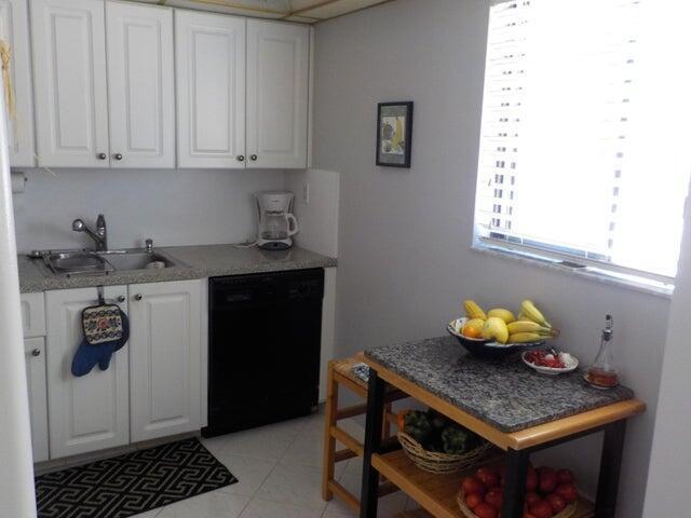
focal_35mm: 30
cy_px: 259
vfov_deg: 46.8
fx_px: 599
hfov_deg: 60.0
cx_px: 346
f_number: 3.3
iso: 320
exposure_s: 1/30
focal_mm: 4.1
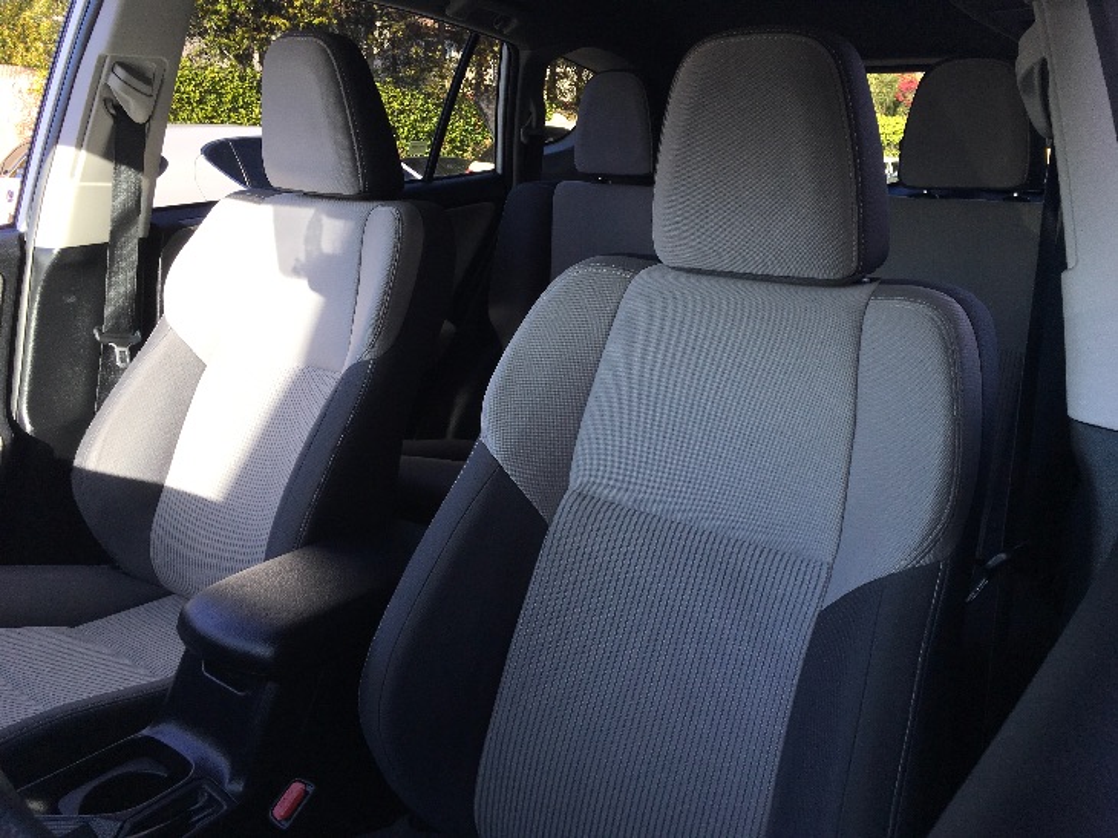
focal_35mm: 29
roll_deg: -2.7
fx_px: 936
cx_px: 559
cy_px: 419
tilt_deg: -15.4
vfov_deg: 48.2
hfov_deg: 61.7
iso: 25
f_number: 2.2
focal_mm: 4.15
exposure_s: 1/289
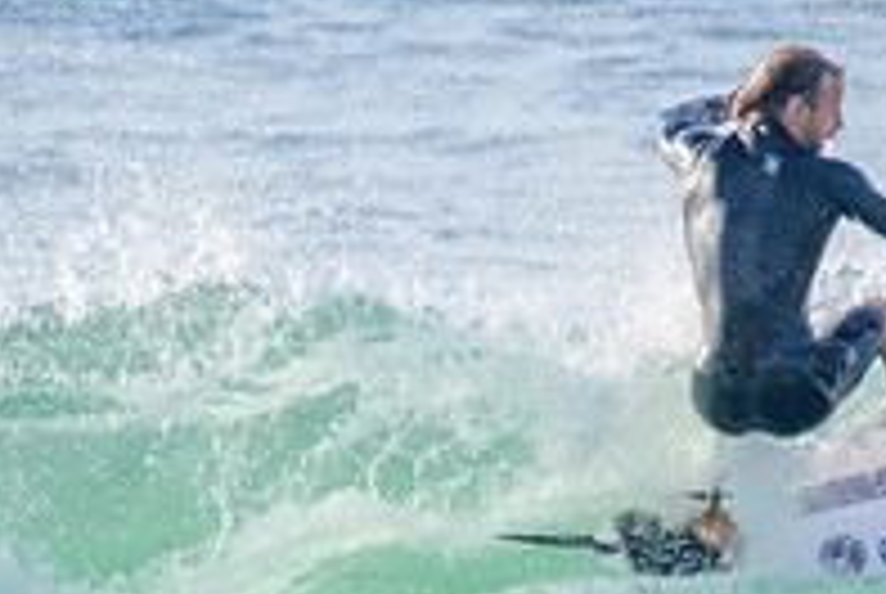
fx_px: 57996
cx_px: 998
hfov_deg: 0.9
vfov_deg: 0.6
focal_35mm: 2353
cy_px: 745
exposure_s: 1/2000
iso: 1800
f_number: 11
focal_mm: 800
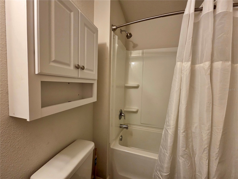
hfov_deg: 106.2
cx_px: 119
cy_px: 90
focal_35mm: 13
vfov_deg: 89.9
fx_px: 89
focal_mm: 2.2
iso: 400
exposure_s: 1/60
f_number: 2.2
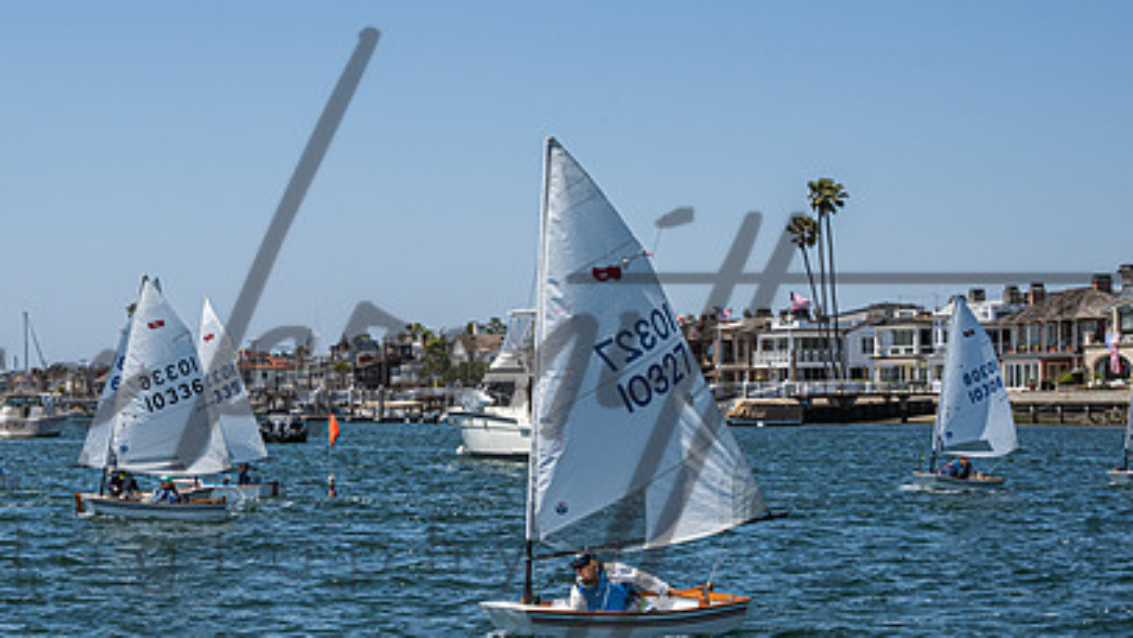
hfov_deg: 25.7
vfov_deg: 14.9
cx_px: 221
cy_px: 305
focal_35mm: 81
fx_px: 2434
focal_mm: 44
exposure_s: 1/320
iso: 250
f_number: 18
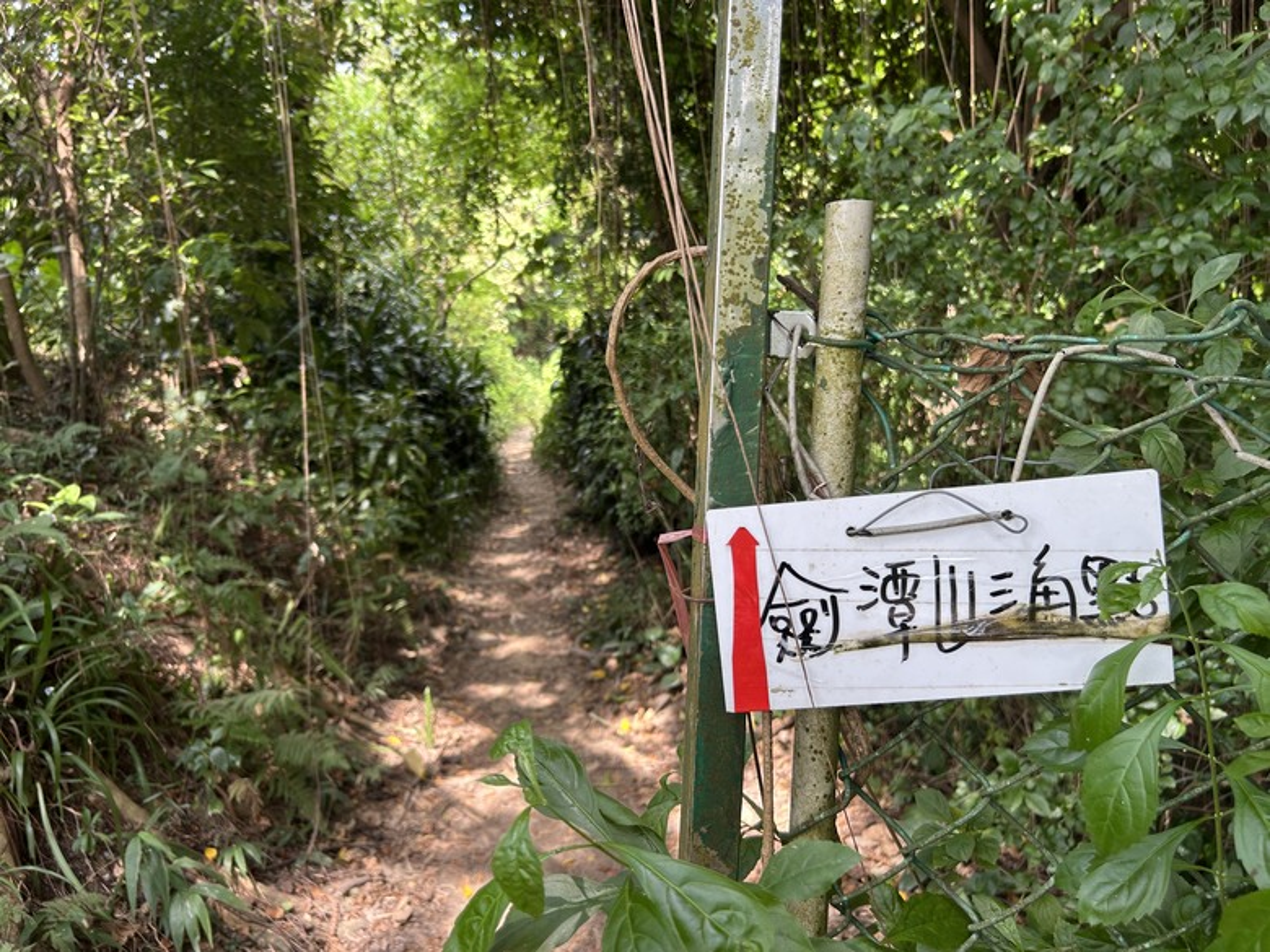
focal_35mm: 26
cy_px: 476
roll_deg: +1.4
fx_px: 954
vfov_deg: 53.1
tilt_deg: -6.3
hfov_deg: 67.3
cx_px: 635
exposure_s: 1/124
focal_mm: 5.7
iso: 32
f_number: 1.5
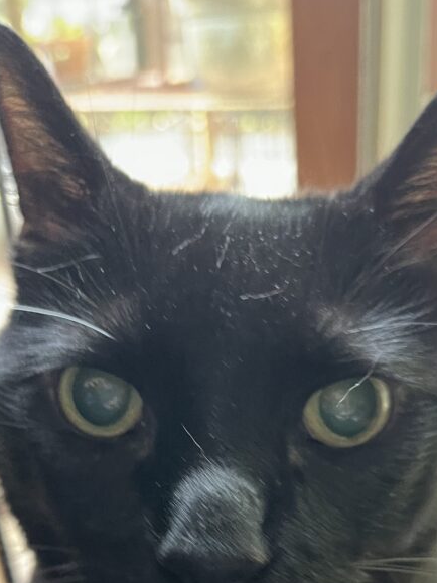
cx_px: 222
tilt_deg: -29.8
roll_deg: +4.6
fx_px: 775
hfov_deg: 31.5
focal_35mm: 46
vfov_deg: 38.7
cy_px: 514
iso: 640
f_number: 1.6
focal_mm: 5.1
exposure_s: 1/34
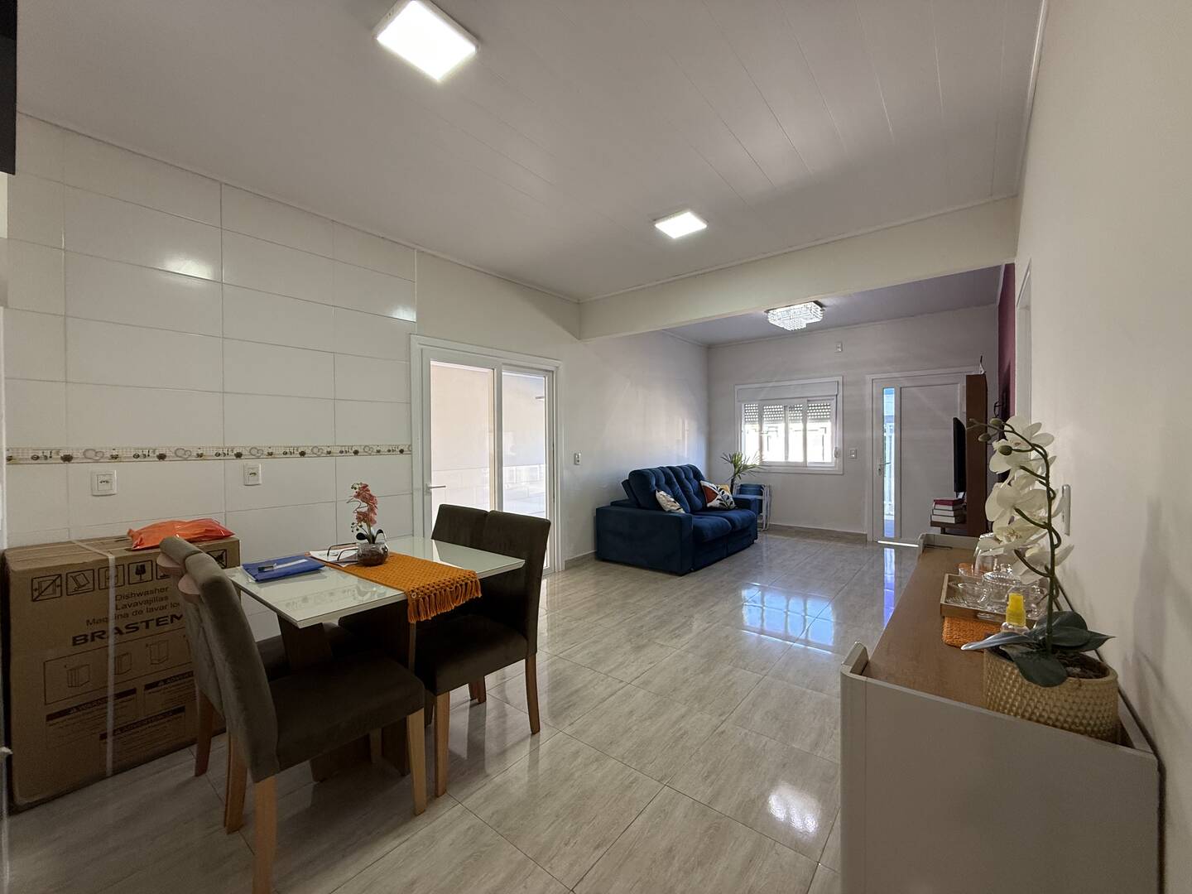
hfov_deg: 102.1
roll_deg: -0.1
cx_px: 596
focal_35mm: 14
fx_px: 482
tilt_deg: -0.6
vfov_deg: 85.7
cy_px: 447
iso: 160
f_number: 2.2
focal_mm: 2.22
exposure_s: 1/120
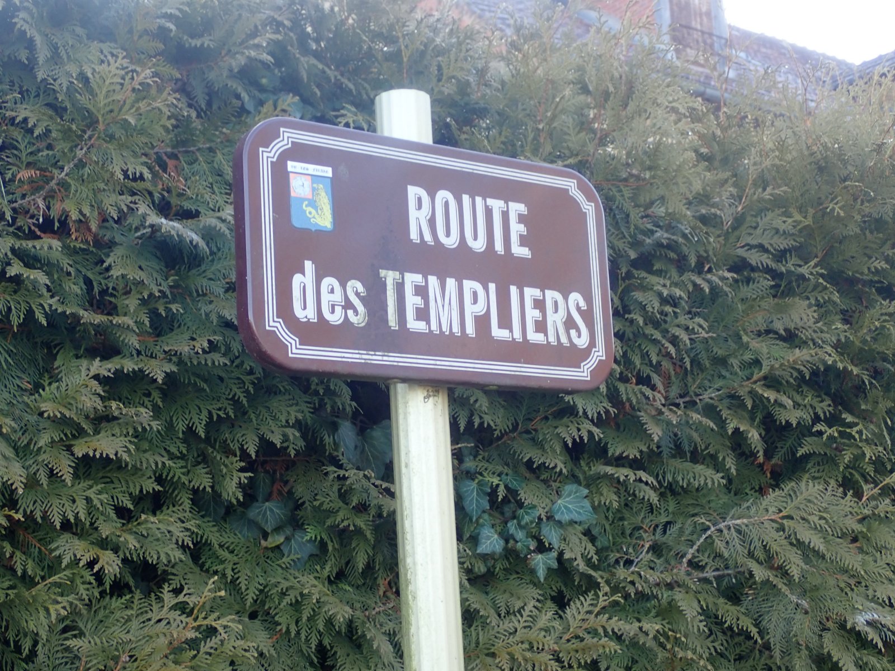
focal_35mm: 53
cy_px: 336
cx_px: 448
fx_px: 1370
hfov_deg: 36.2
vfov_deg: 27.5
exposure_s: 1/100
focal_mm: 9.61
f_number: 3.4
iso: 200
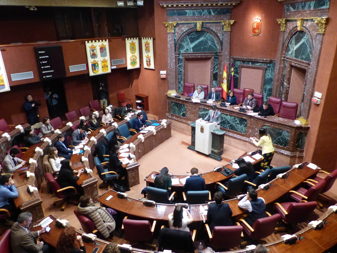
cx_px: 168
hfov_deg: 69.4
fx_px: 243
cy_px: 126
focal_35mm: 25
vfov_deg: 54.9
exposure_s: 1/30
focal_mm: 4.5
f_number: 2.8
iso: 800
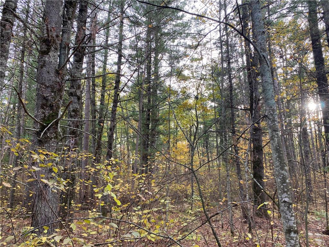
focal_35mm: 26
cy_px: 124
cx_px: 164
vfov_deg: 53.1
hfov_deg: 67.3
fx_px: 247
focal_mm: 4.25
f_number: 1.8
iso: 50
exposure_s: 1/121
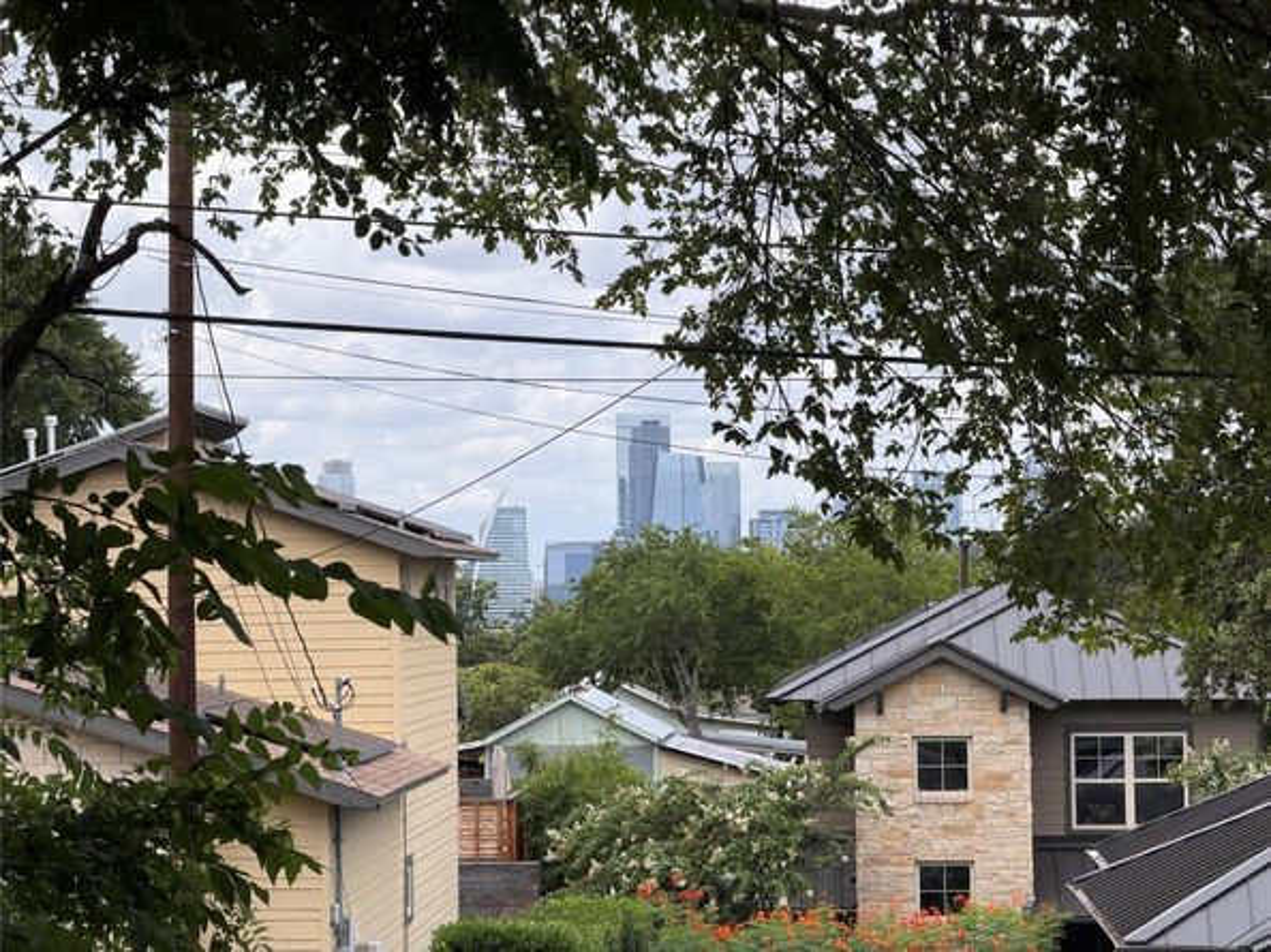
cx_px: 636
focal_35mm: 100
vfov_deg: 14.8
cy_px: 476
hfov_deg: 19.6
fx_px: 3670
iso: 25
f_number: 2.8
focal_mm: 16.89
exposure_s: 1/638
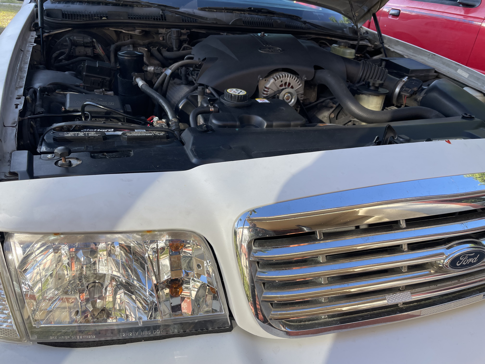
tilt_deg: -27.6
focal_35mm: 26
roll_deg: -5.1
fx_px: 364
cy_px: 182
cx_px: 242
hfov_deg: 67.3
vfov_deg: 53.1
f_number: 1.6
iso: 32
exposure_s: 1/686
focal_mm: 4.2
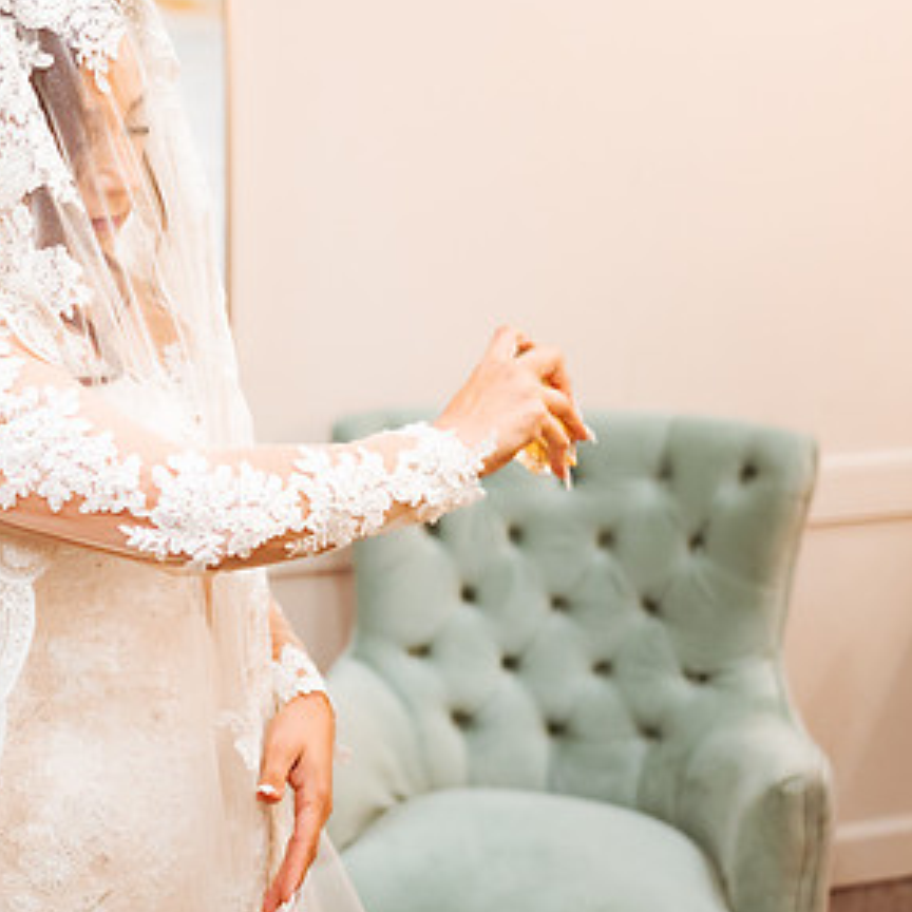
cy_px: 344
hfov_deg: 27.4
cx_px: 60
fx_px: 1788
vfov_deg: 28.5
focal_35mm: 60
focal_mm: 35
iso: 1250
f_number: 1.8
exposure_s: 1/500
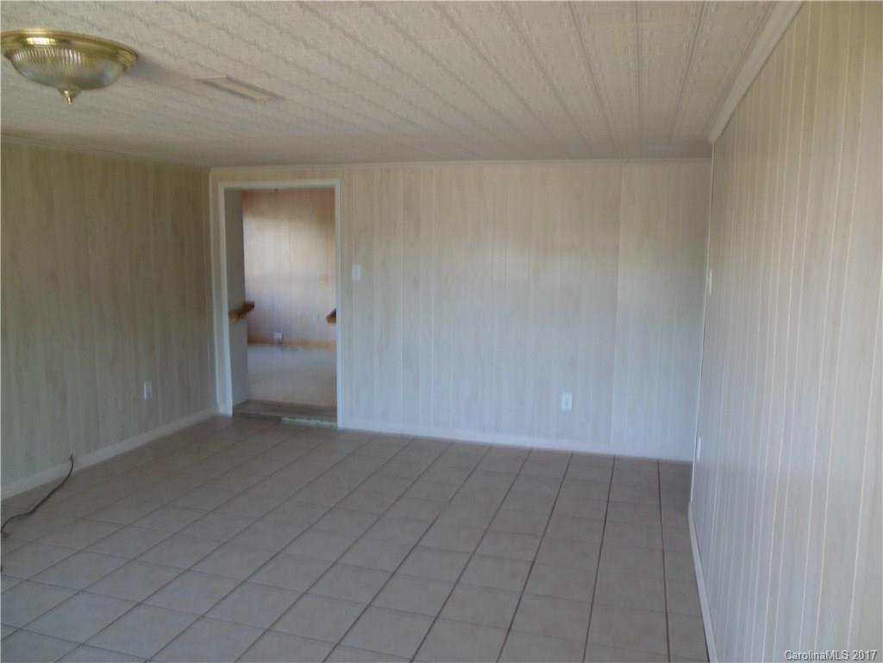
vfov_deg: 54.9
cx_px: 442
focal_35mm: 25
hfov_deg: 69.4
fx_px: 638
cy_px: 332
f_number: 3.2
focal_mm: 4.5
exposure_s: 1/30
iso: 125
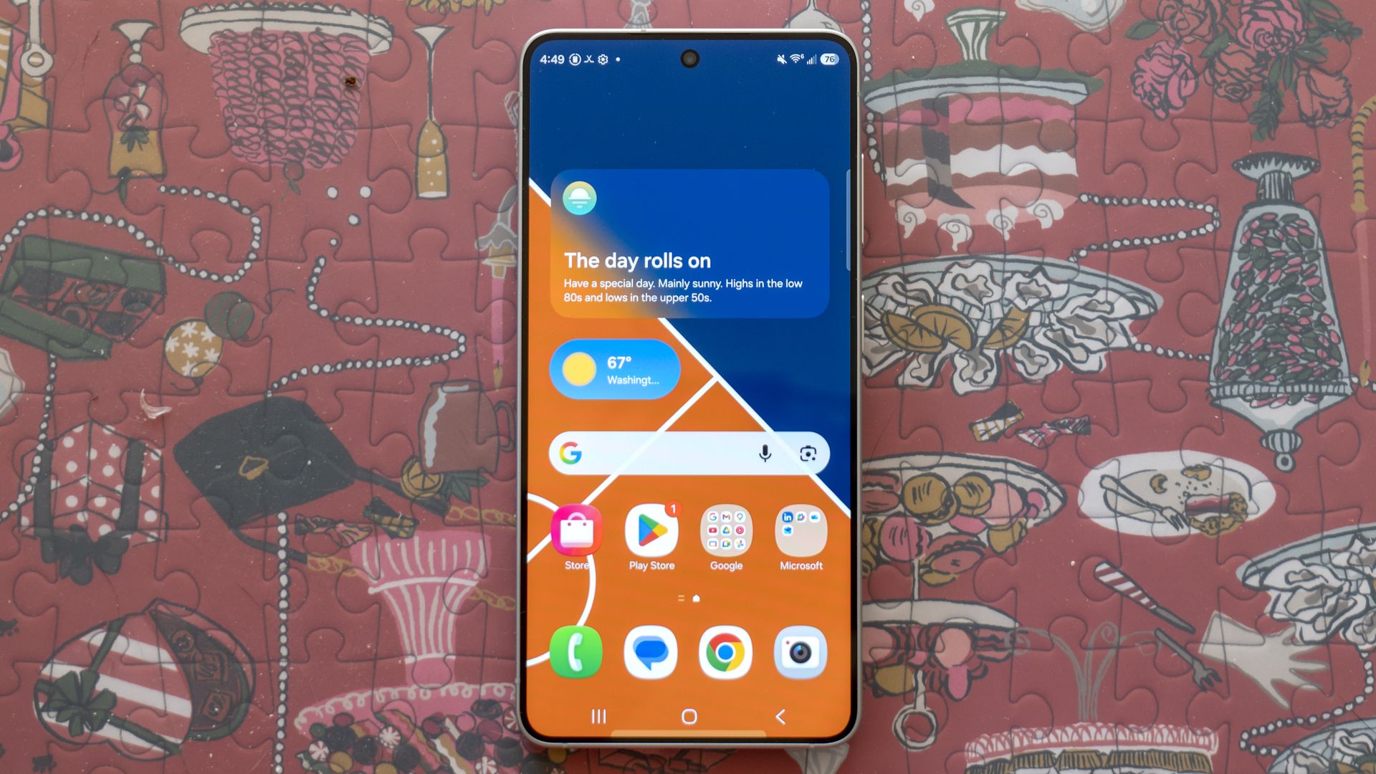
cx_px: 697
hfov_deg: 27.2
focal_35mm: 78
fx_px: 2840
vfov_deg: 15.5
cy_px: 396
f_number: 5.5
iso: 400
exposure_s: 1/40
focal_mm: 55
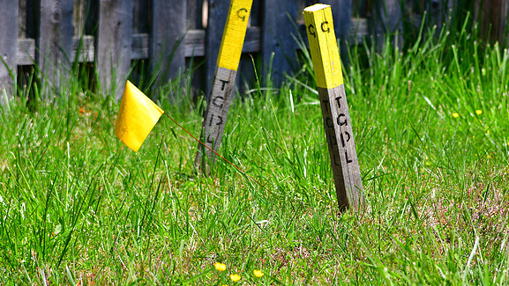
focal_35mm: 474
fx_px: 6399
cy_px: 120
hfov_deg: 4.6
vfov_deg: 2.6
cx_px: 255
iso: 200
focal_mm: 300
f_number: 7.1
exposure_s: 1/400
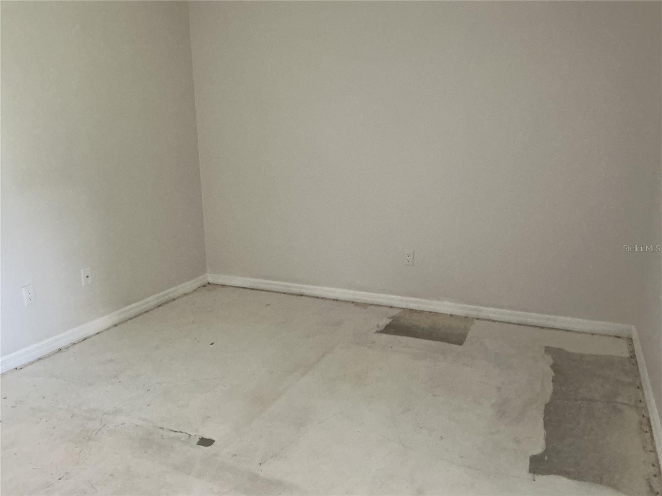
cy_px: 248
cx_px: 331
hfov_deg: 61.7
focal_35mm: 29
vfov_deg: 48.2
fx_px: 555
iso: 200
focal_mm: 3
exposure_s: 1/60
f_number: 1.8
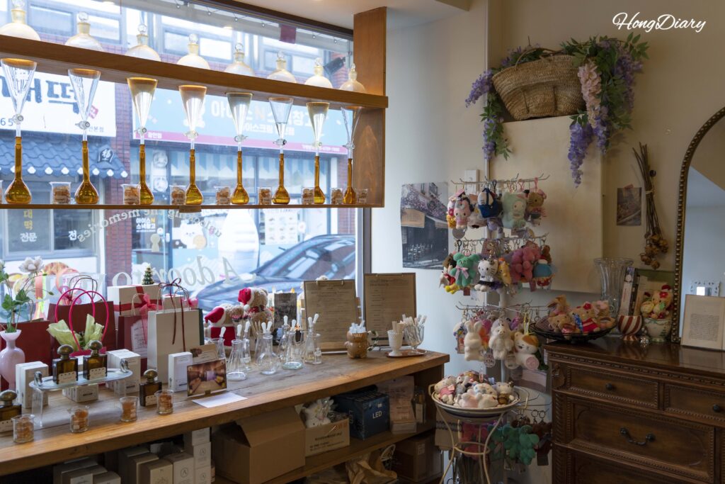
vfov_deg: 40.0
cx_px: 362
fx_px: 665
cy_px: 242
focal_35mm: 33
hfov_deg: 57.2
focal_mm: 33
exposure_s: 1/60
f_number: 4.5
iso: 400
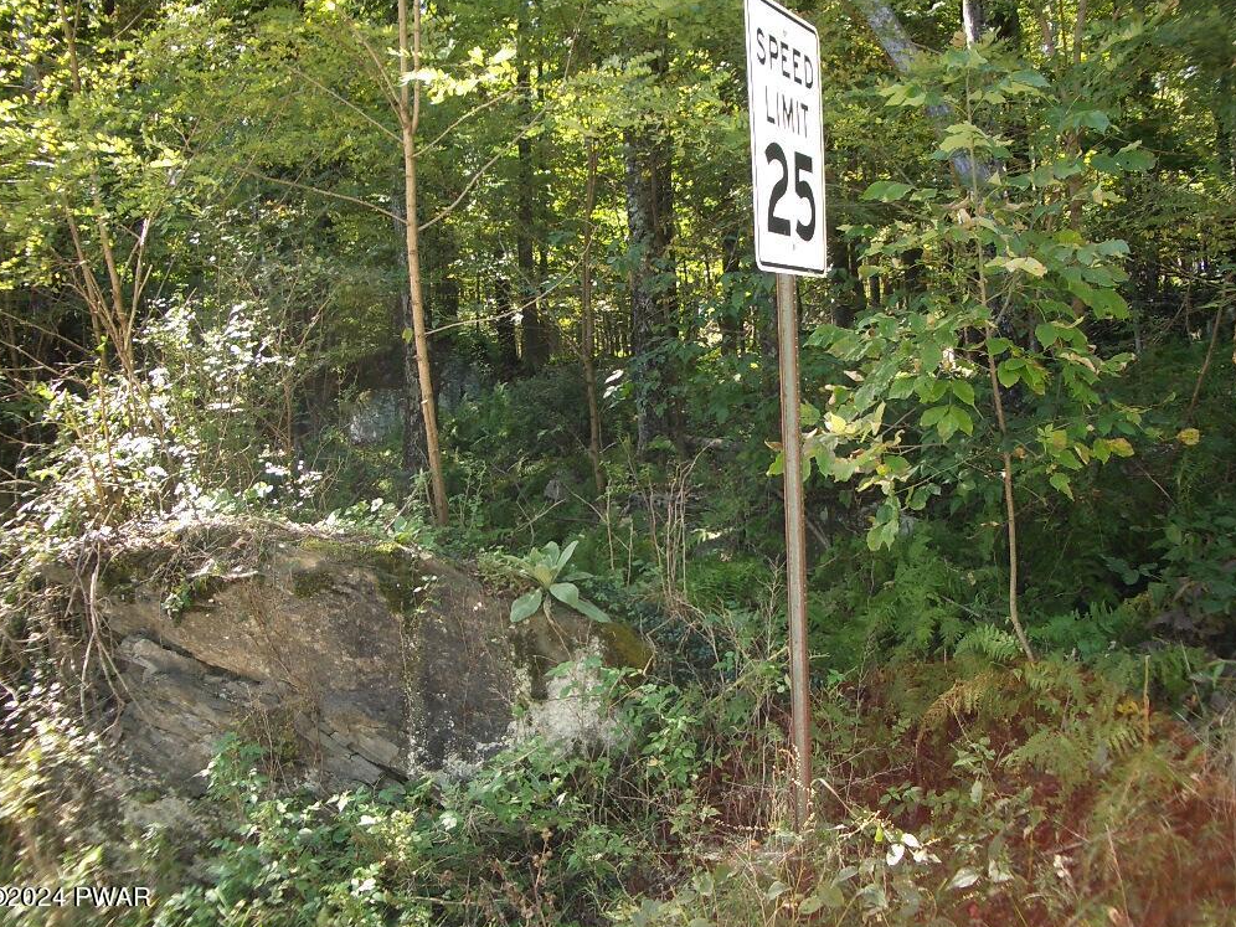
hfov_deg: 51.4
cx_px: 617
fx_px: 1285
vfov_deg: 39.7
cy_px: 463
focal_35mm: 36
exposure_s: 1/60
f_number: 2.6
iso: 100
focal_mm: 5.8
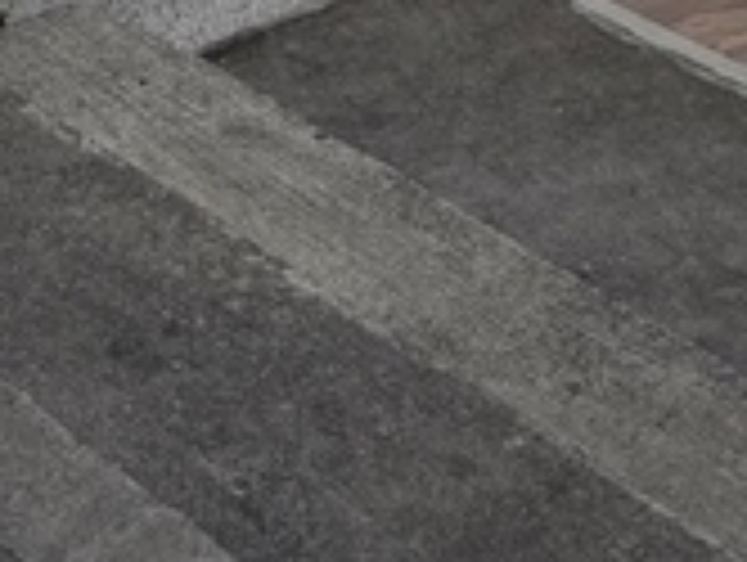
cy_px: -737
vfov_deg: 10.4
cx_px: 432
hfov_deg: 15.7
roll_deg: +0.5
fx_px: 2701
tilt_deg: -12.2
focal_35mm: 125
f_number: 1.6
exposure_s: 1/3279
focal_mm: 5.96
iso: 50
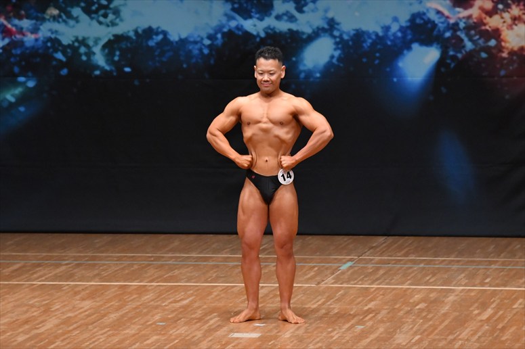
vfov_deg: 5.1
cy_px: 174
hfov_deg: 7.6
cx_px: 262
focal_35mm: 270
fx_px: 3936
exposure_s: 1/400
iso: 5000
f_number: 5.6
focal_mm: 180
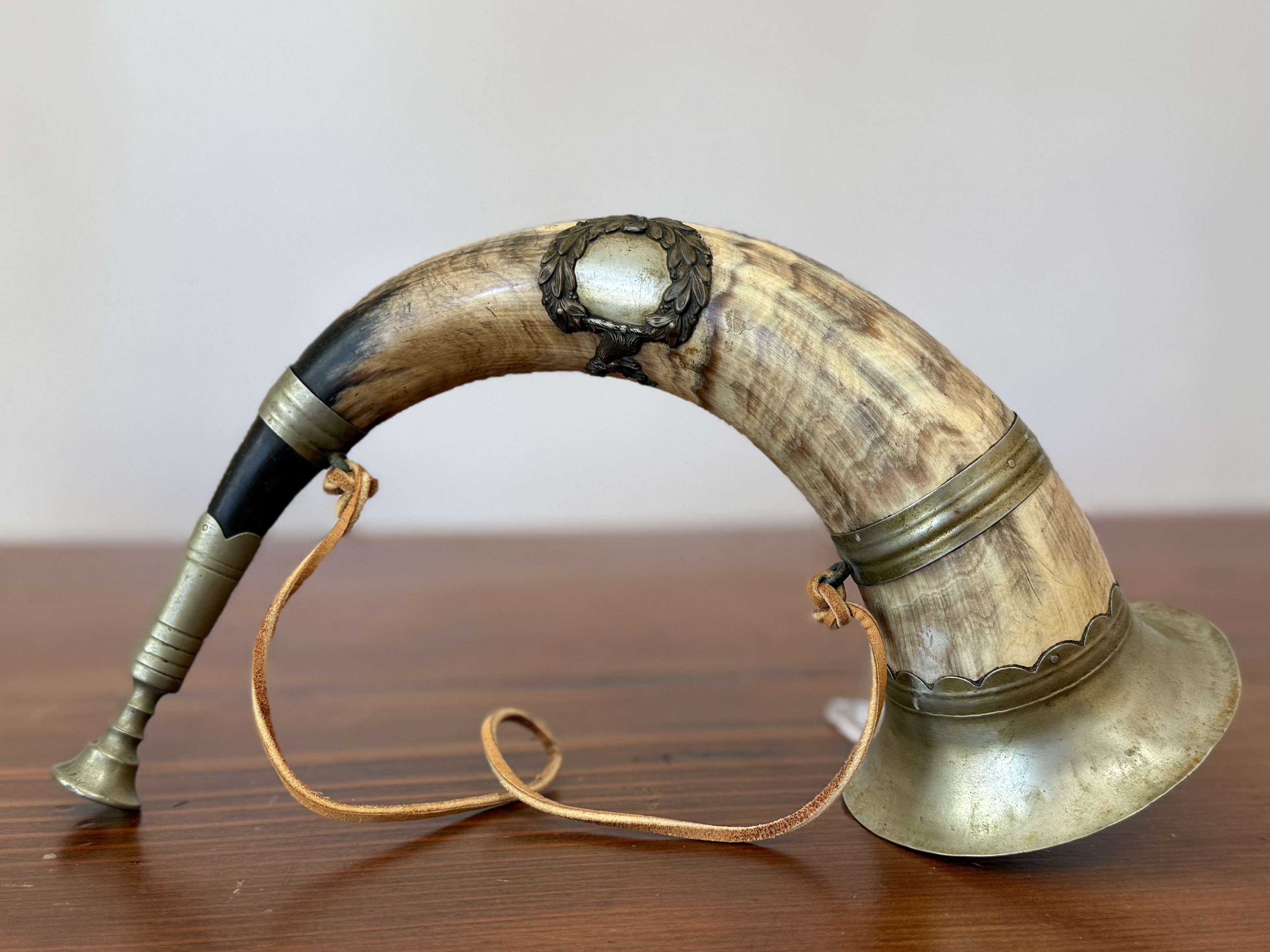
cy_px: 476
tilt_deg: -9.8
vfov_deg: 56.8
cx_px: 635
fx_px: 880
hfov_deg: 71.6
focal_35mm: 24
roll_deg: -1.3
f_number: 1.78
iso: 125
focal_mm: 6.76
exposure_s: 1/120
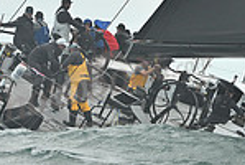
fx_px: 1855
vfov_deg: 5.1
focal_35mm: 272
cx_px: 298
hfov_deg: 7.5
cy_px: -24
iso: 250
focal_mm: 70
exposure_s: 1/1250
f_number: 7.1
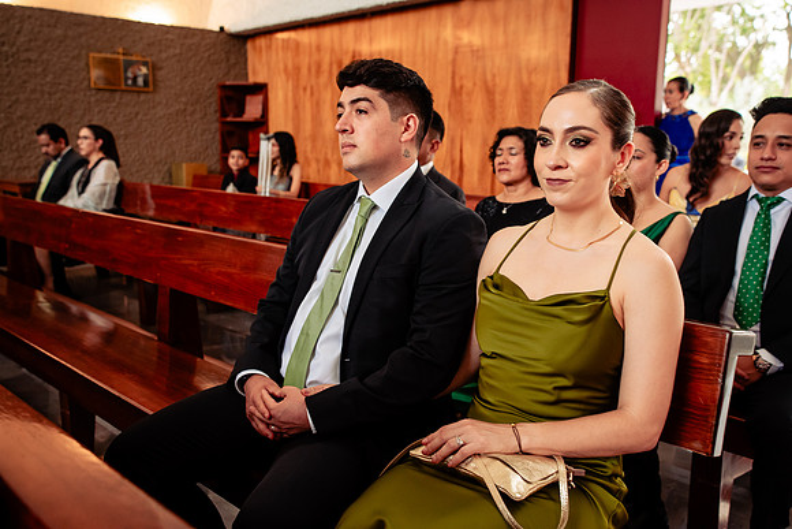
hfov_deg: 54.4
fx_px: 770
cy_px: 264
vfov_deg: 37.9
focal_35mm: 35
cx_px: 396
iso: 1600
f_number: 4.5
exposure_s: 1/125
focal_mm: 35
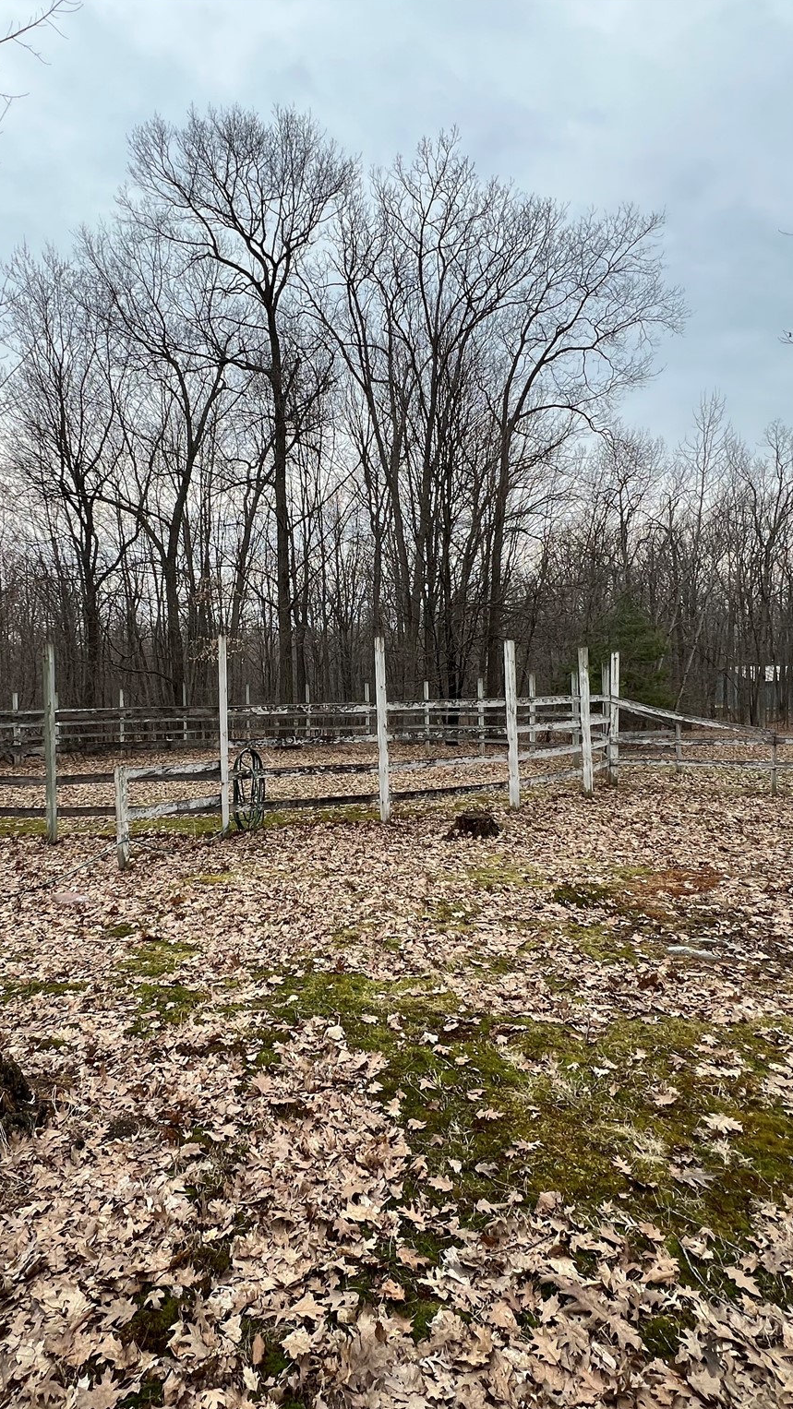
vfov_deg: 89.6
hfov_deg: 57.9
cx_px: 315
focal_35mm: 19
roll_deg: +0.0
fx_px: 710
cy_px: 703
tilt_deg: -2.8
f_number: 1.8
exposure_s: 1/217
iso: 32
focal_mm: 1.57
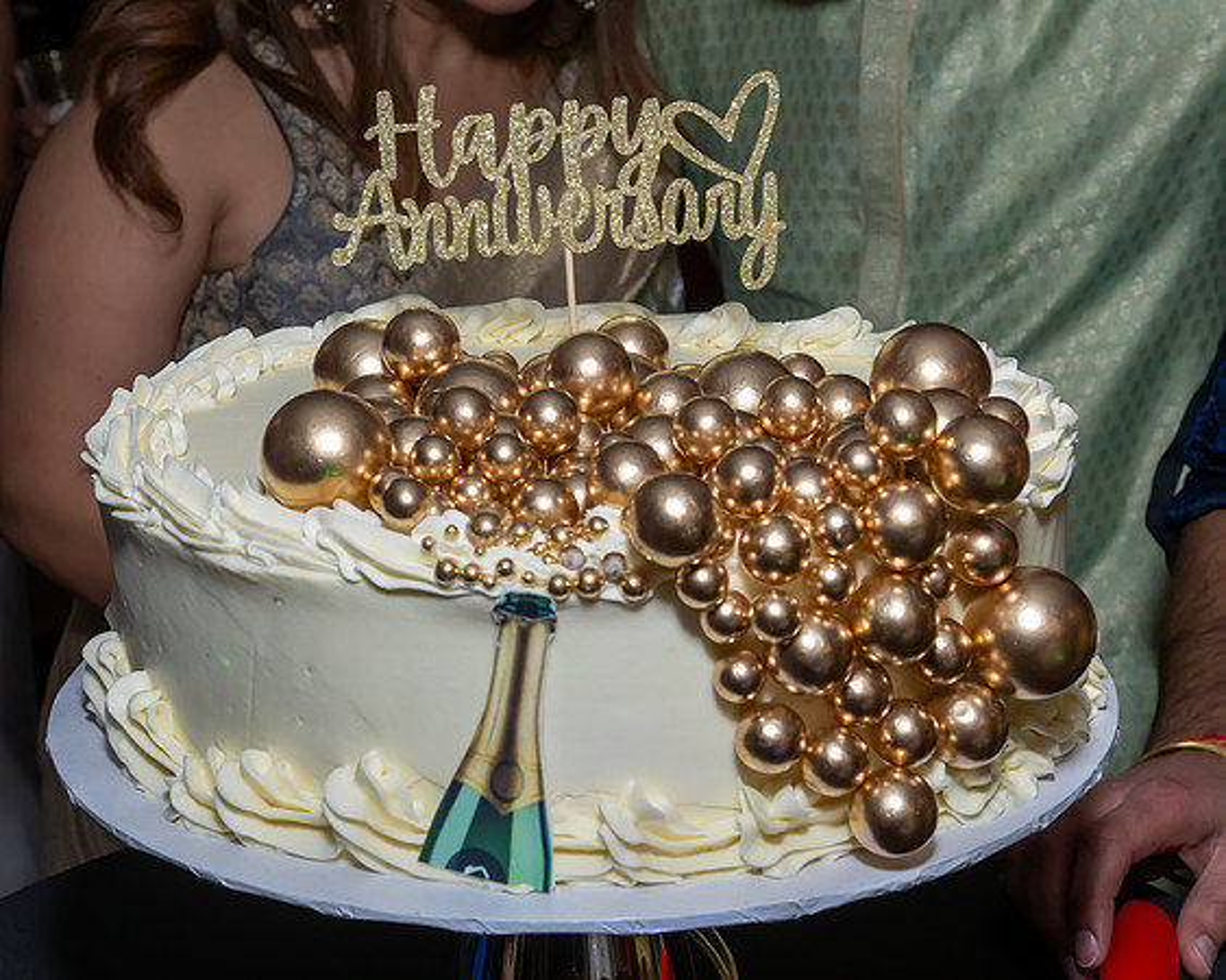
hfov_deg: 31.0
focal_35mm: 61
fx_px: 2213
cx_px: 636
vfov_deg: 25.0
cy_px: 479
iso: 1000
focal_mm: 32
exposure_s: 1/250
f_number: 7.1
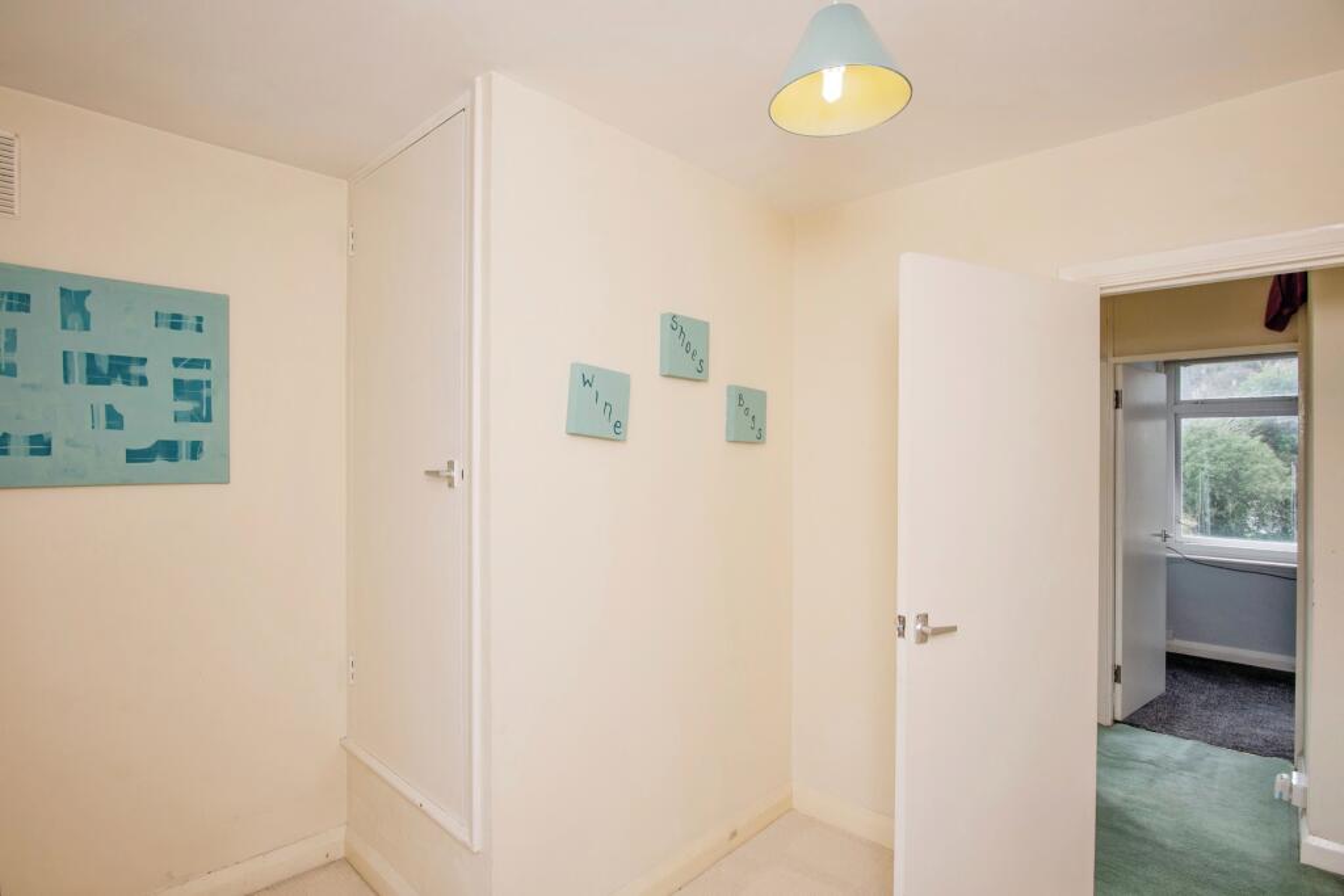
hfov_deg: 93.3
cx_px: 672
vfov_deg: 70.5
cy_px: 448
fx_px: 635
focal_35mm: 17
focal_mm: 17
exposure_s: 1/60
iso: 200
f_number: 10
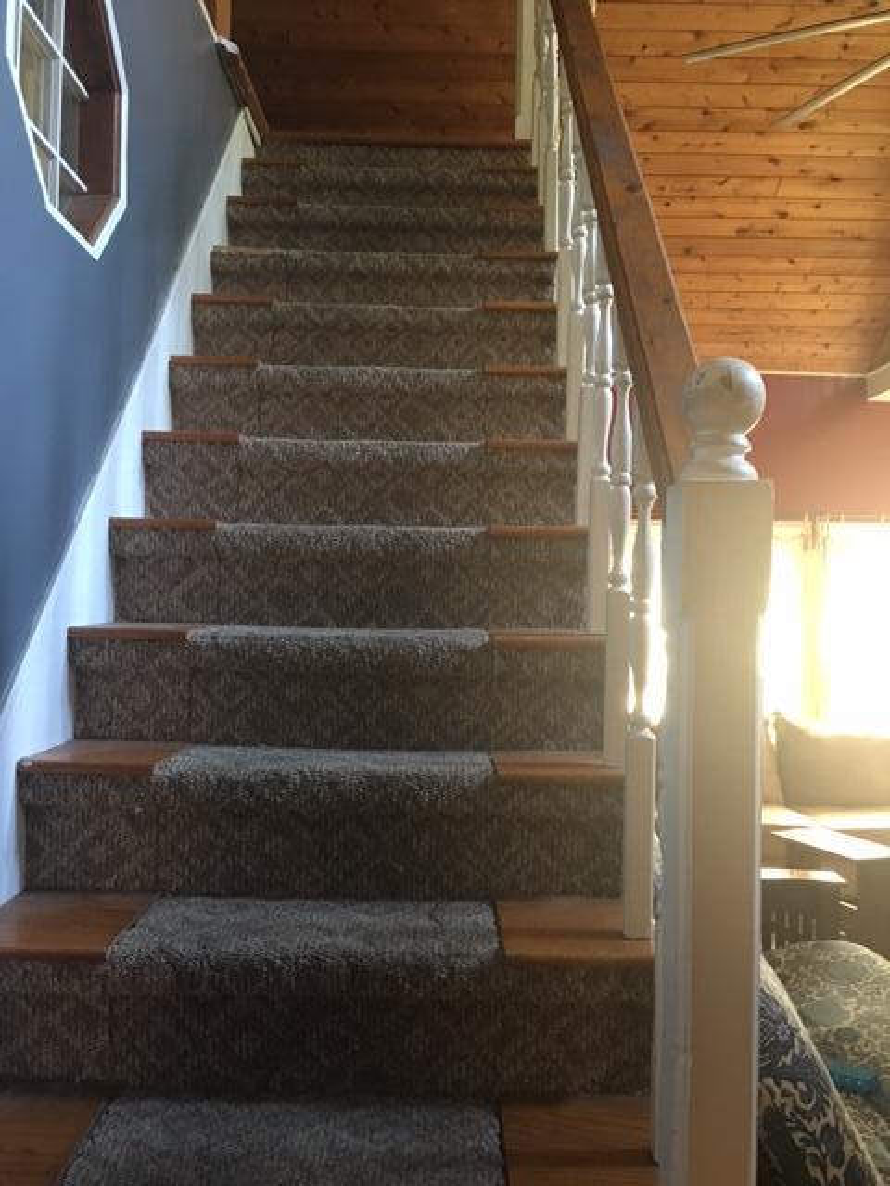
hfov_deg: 48.2
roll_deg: -0.9
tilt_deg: +3.1
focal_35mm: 29
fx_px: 994
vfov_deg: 61.7
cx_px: 445
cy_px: 593
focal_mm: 4.15
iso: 100
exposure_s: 1/8
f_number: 2.2
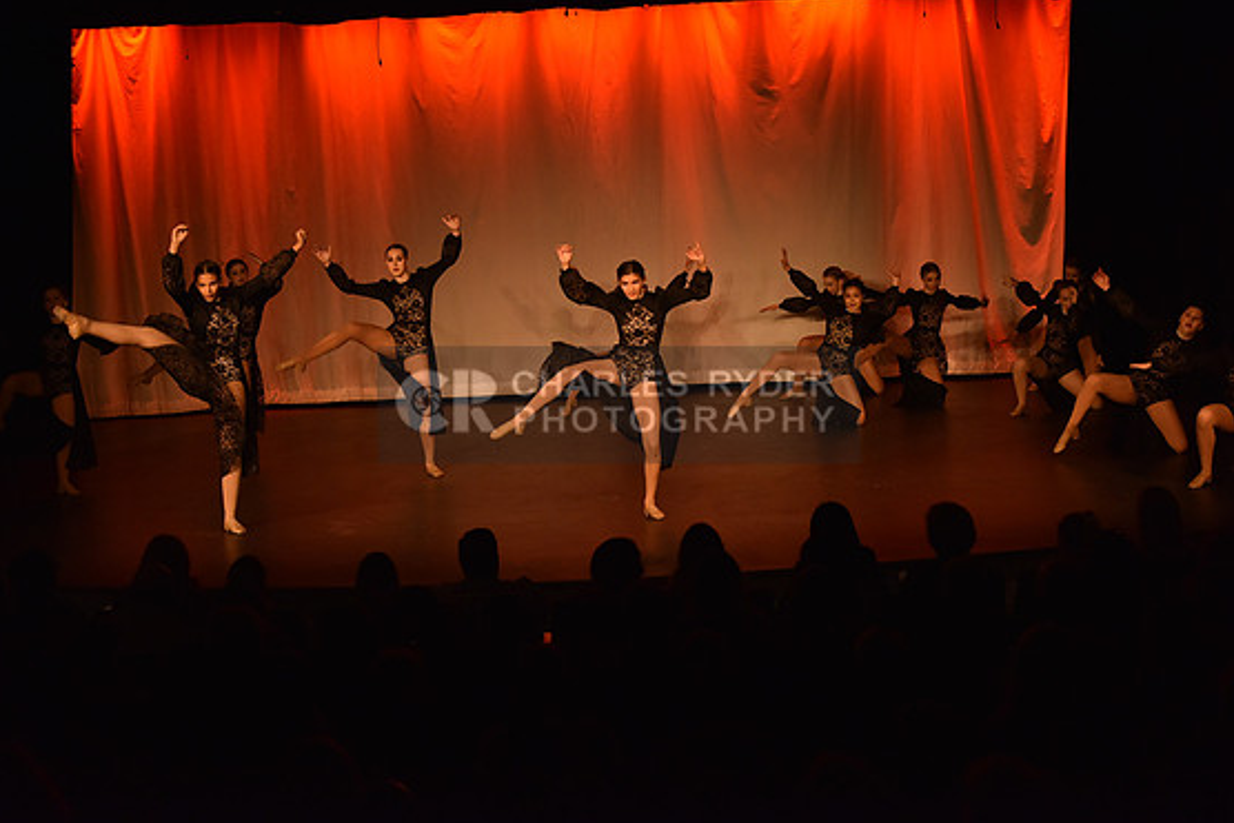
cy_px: 405
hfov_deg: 27.7
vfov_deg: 18.7
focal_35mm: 73
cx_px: 619
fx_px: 2503
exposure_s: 1/250
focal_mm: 70
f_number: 4.5
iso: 2000
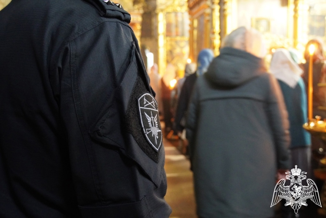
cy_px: 109
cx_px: 163
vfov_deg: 30.9
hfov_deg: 44.9
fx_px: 394
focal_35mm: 44
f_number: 4.5
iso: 6400
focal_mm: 29
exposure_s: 1/8
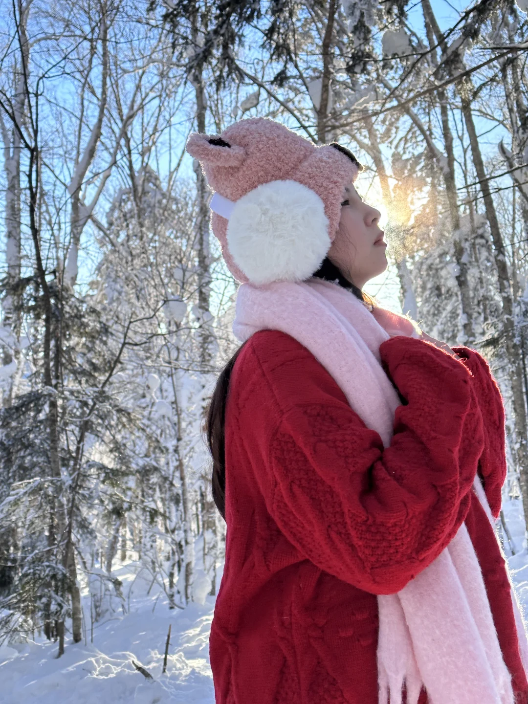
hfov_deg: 30.3
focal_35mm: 48
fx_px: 976
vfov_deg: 39.7
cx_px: 264
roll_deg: +0.6
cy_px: 352
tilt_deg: +3.7
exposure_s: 1/1613
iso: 64
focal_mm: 6.86
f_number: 1.78
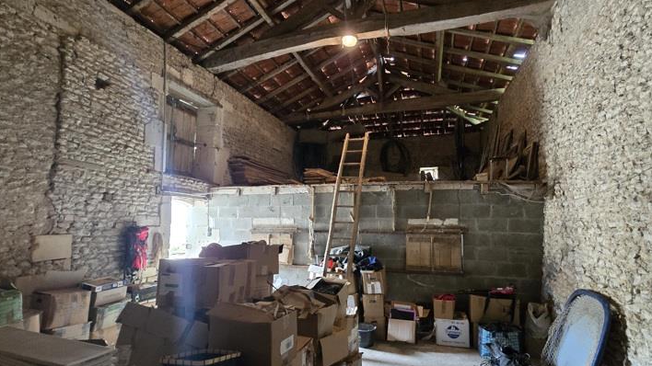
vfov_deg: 66.9
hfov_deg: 99.2
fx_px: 277
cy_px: 202
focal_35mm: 16
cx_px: 347
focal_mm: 2.2
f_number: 2.2
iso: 1000
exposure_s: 1/50
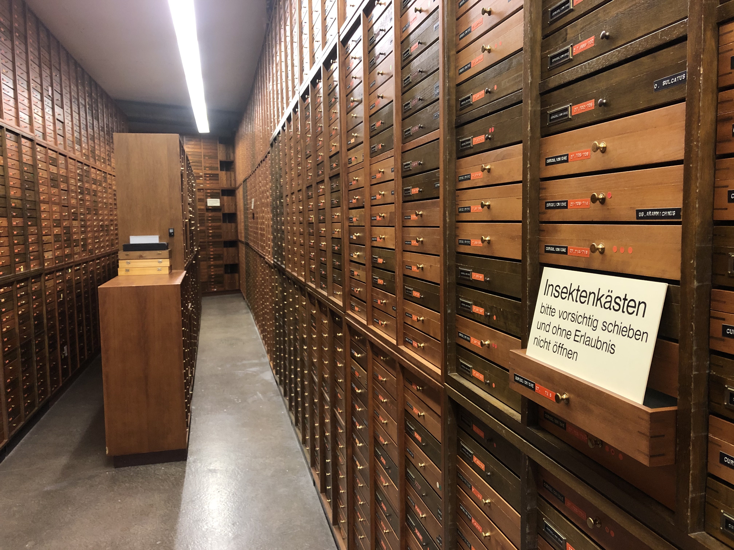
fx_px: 594
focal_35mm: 28
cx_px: 367
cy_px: 275
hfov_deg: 63.4
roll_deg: +1.4
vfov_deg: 49.7
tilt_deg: -4.4
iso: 80
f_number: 1.8
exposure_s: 1/17
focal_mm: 3.99
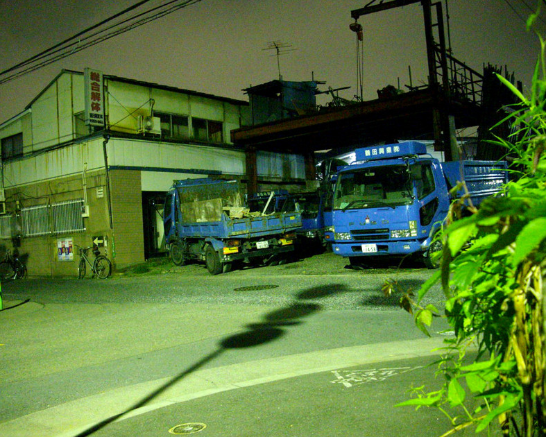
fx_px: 630
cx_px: 283
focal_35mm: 39
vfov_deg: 38.2
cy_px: 218
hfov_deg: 46.8
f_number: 2.8
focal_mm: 6.2
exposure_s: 2
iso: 400
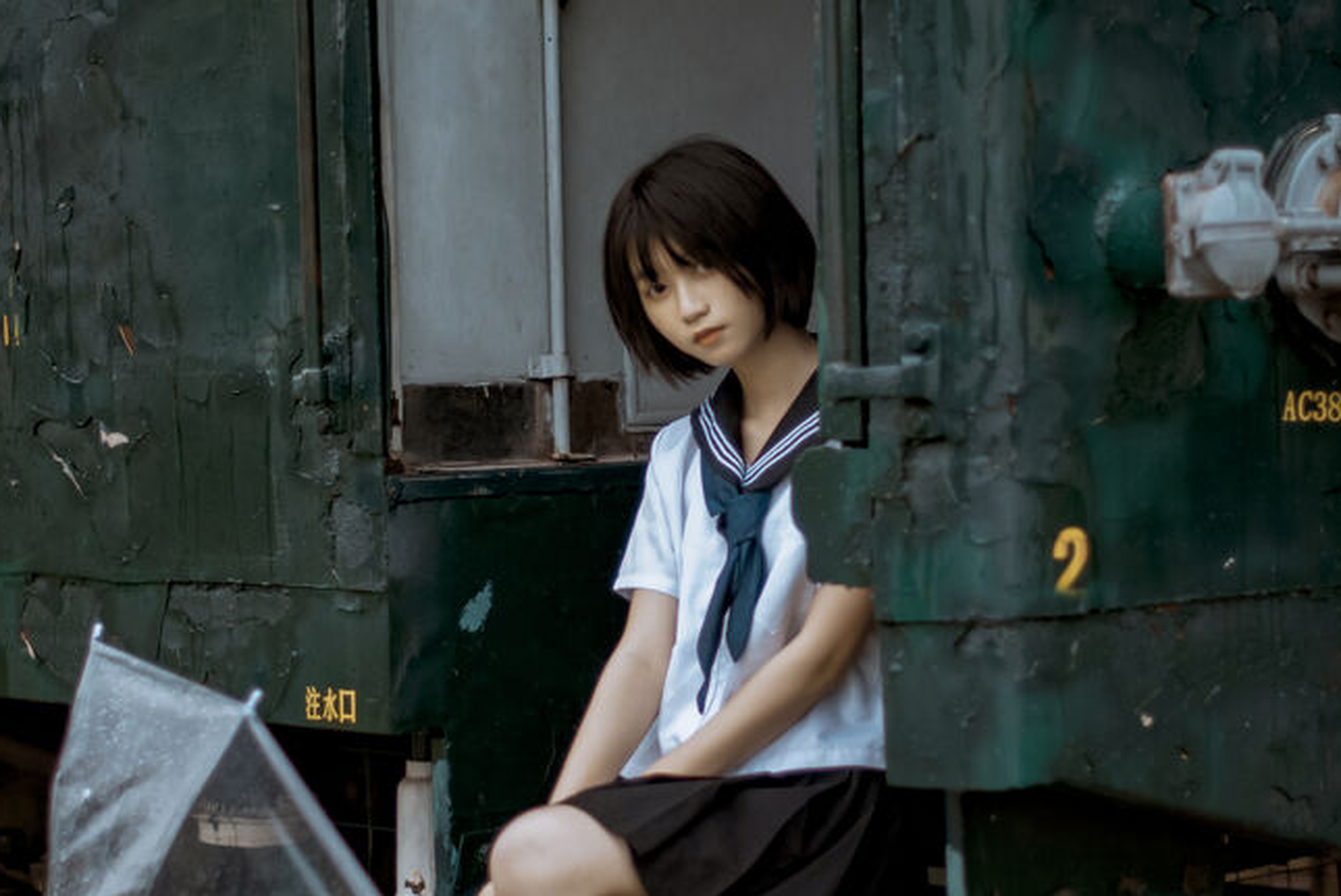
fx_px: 3466
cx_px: 688
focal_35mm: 93
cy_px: 433
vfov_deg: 14.7
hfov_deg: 21.9
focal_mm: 50
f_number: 1.4
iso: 800
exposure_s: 1/800
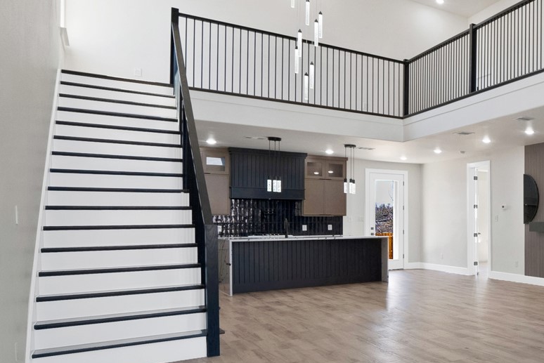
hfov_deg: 40.0
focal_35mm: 31
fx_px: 469
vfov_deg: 42.3
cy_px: 199
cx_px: 669
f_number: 9
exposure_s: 1/10
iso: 640
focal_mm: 12
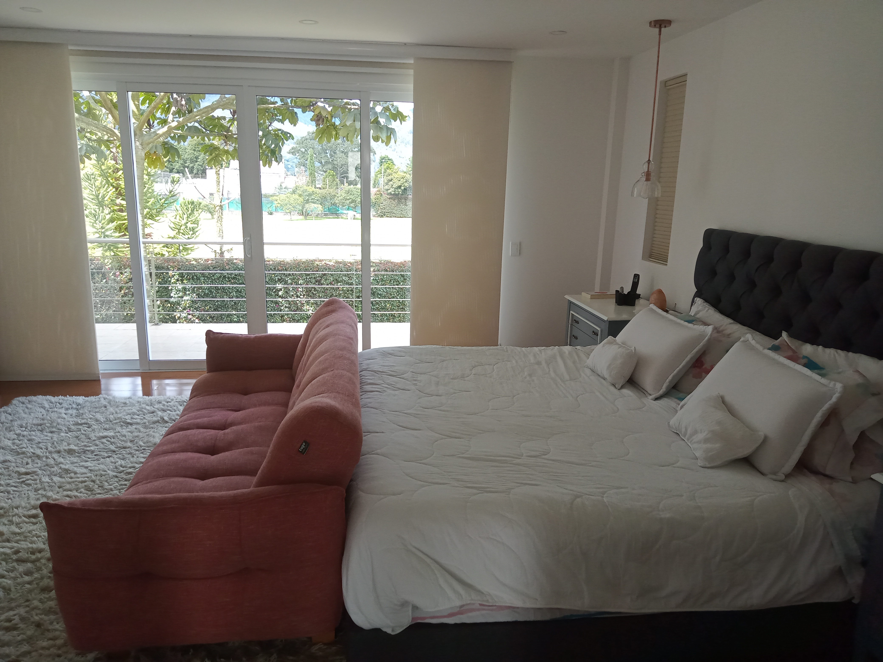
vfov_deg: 49.7
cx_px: 442
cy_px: 331
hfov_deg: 63.4
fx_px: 714
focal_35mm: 28
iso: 111
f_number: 2.2
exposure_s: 1/112
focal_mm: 3.37
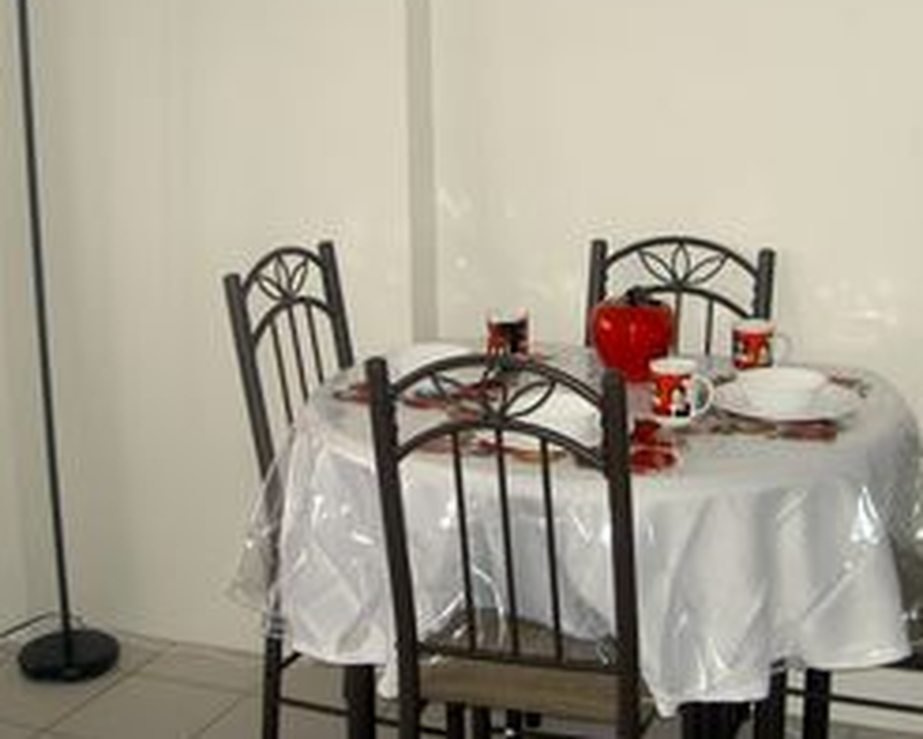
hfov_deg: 33.0
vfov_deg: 26.5
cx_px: 507
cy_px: 225
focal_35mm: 57
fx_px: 1558
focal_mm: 8
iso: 100
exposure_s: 1/60
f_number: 2.8
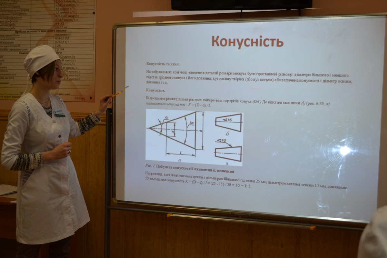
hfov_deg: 41.1
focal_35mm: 48
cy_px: 129
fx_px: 516
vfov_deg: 28.1
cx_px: 194
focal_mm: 32
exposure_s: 1/125
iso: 400
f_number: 5.6
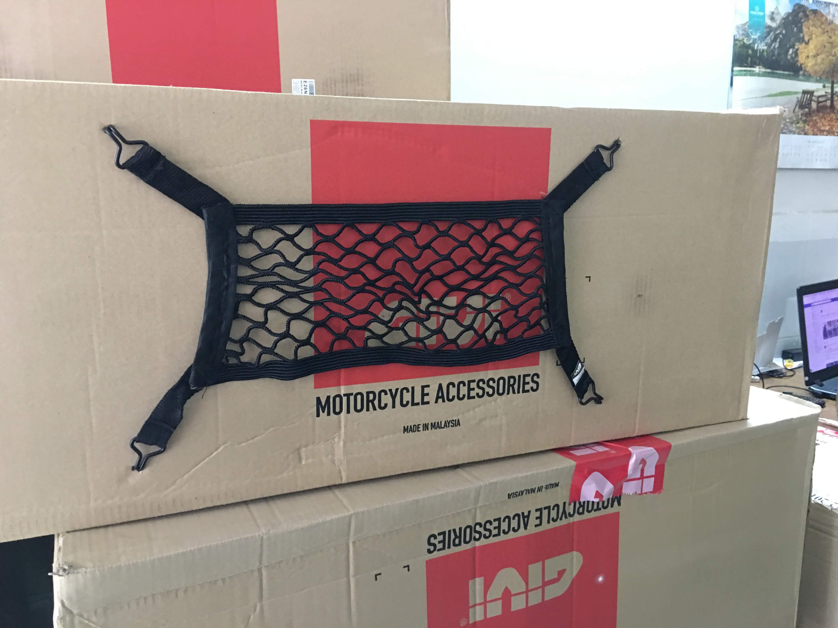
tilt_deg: -10.6
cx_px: 419
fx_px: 702
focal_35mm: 29
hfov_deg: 61.7
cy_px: 314
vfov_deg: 48.2
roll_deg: +1.5
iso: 125
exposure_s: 1/4
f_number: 2.2
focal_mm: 4.15
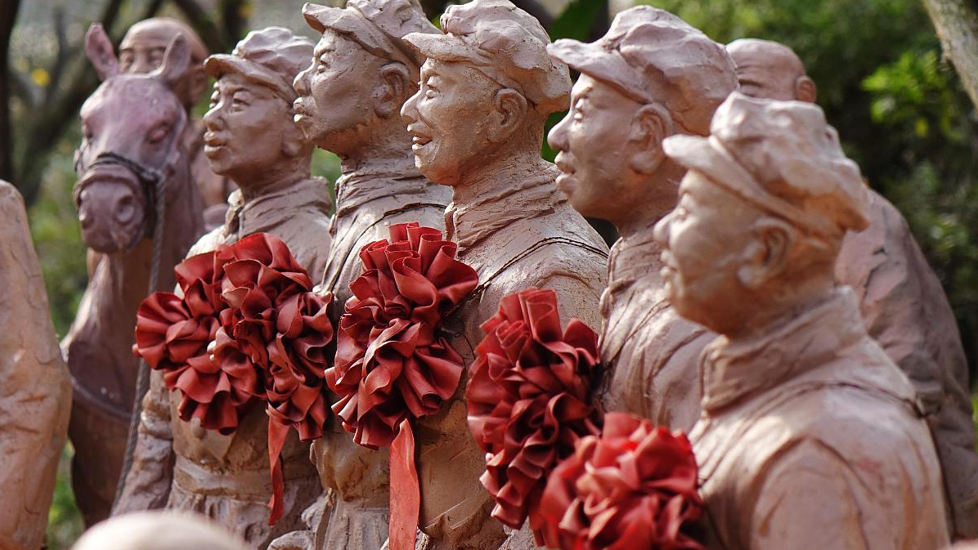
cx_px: 488
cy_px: 266
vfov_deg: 5.8
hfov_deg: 10.3
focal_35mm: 210
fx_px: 5446
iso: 100
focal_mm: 73.3
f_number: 4
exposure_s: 1/250
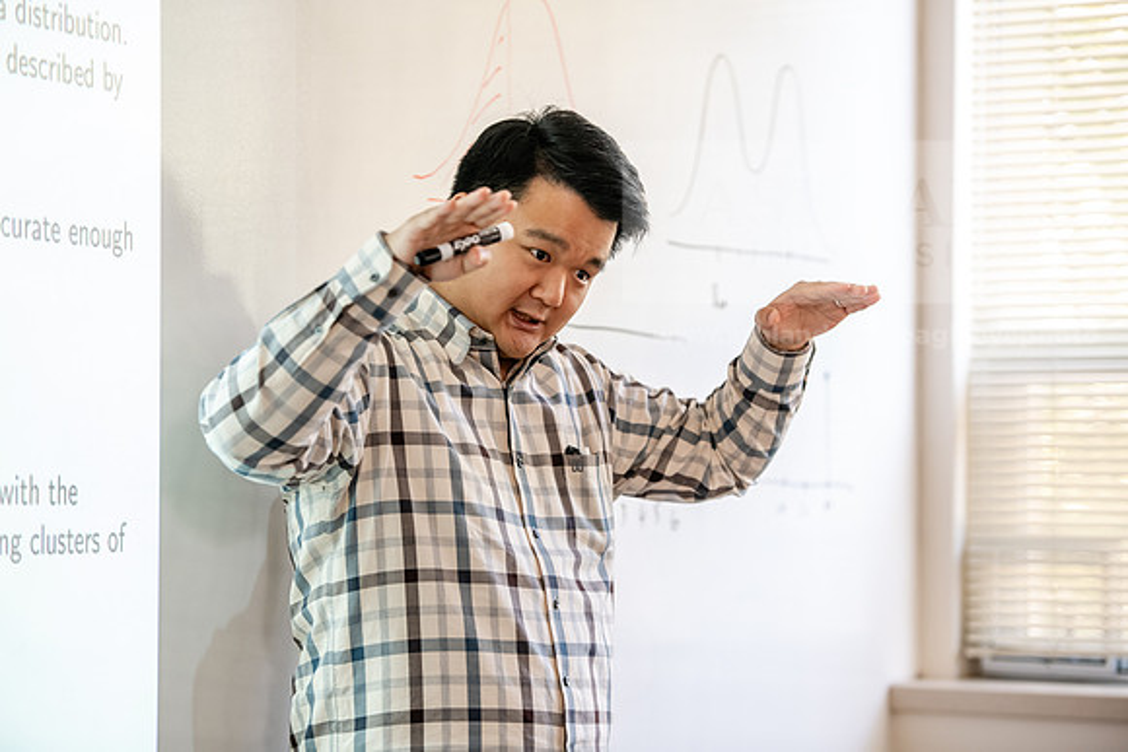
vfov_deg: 12.2
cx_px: 564
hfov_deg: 18.3
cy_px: 376
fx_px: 3510
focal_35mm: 112
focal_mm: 112
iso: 1600
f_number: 3.2
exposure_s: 1/200
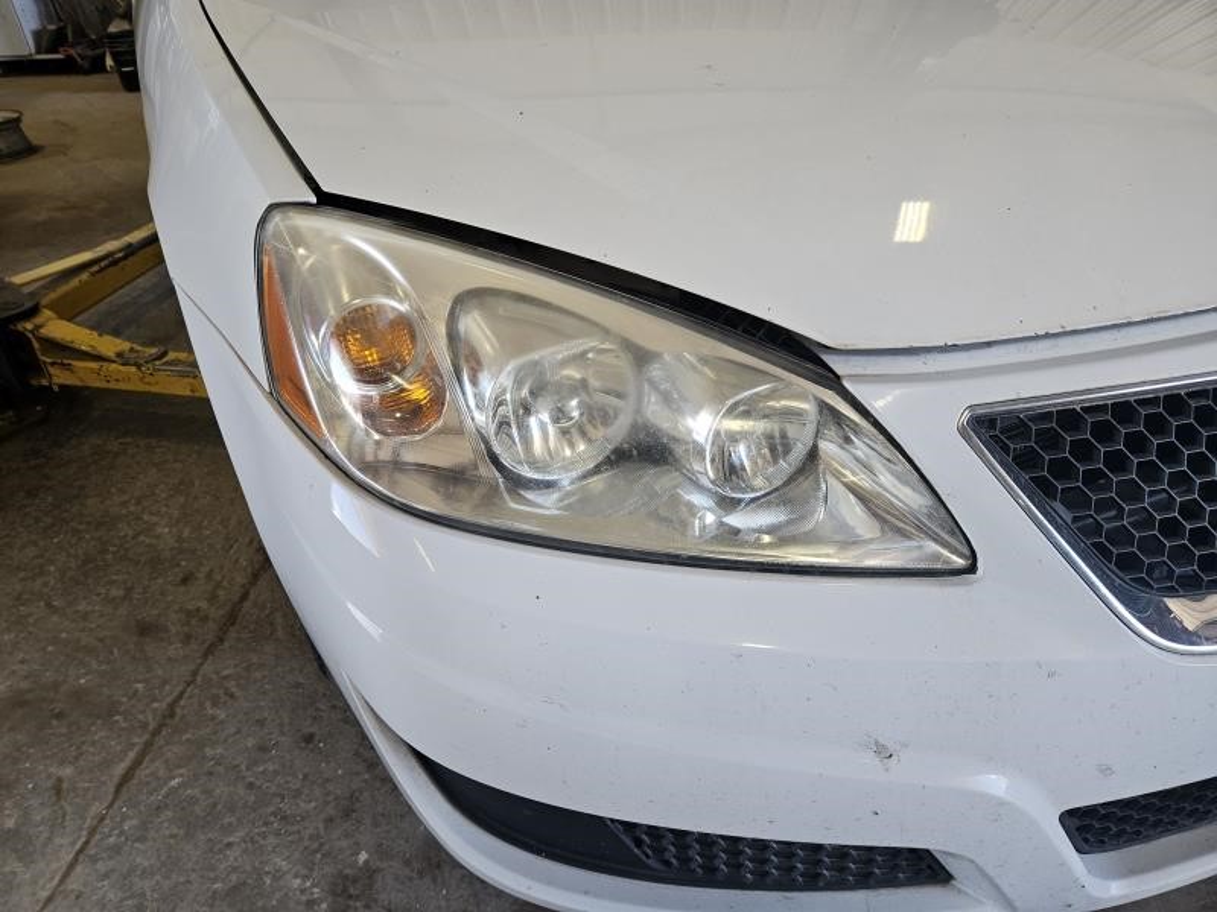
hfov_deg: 73.9
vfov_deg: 58.9
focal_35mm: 23
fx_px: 809
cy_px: 456
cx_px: 608
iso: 100
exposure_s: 1/120
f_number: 1.8
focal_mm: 5.4
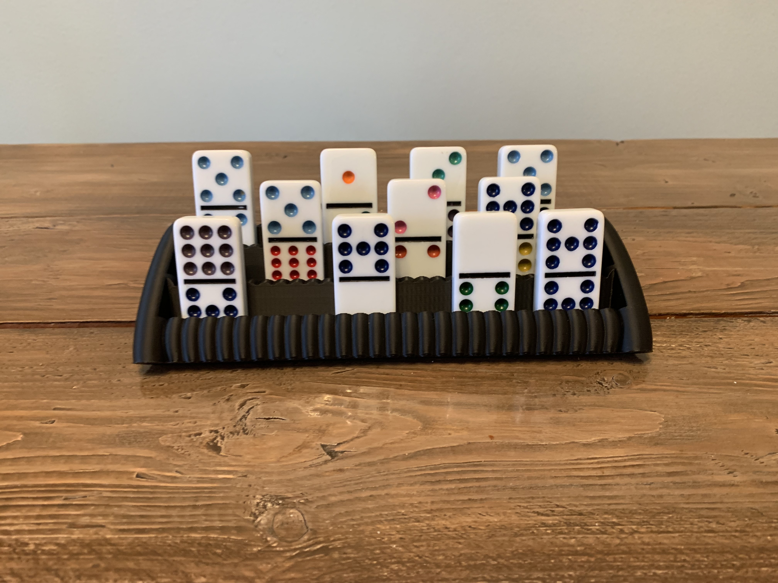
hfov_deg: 67.3
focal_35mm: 26
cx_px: 389
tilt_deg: -30.8
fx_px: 584
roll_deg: +3.2
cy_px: 292
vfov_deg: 53.1
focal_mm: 4.25
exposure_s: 1/60
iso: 200
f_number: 1.8
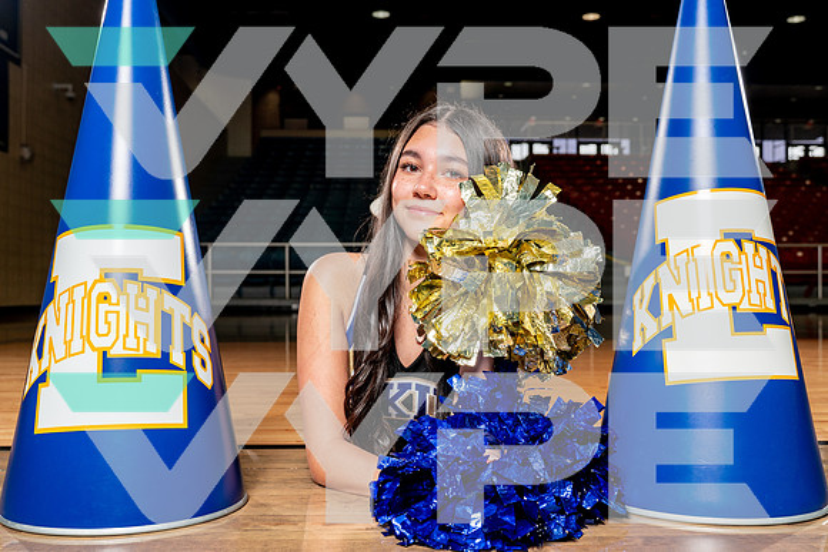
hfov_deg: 50.6
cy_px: 278
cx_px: 419
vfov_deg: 35.0
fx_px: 877
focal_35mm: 38
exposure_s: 1/250
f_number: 5.6
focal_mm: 33
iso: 200
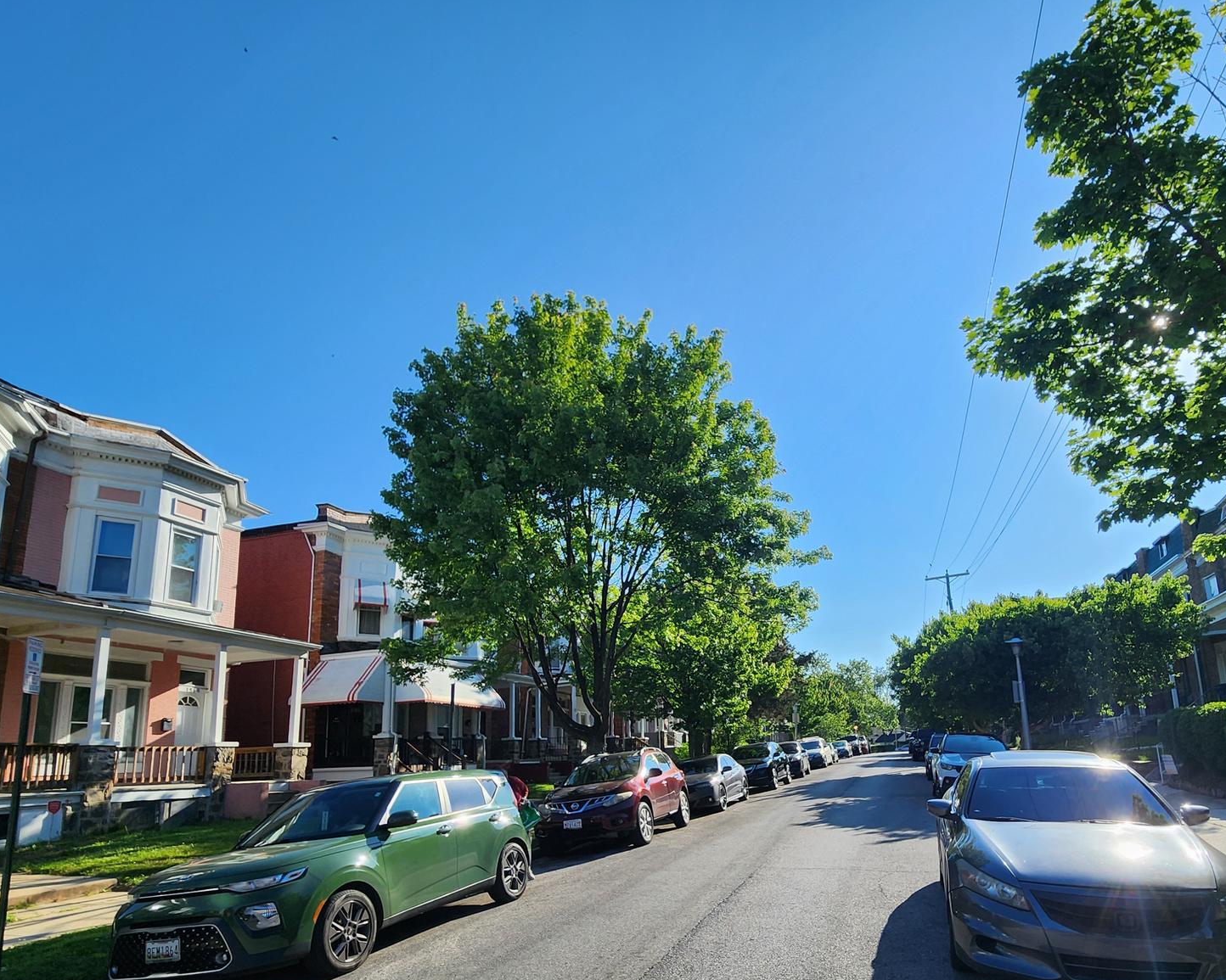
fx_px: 653
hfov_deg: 85.1
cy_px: 634
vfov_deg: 72.1
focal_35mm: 18
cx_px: 745
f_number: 2.2
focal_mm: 2.2
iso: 50
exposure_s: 1/2077
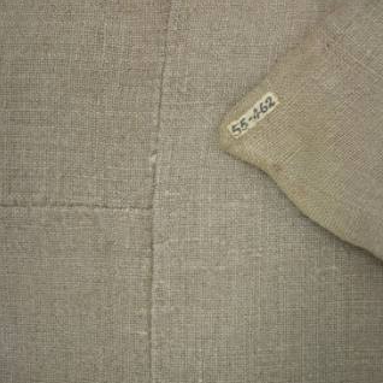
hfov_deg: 36.8
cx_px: 195
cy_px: 201
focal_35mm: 46
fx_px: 576
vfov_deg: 36.8
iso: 50
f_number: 2.8
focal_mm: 7.8
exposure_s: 1/15.8
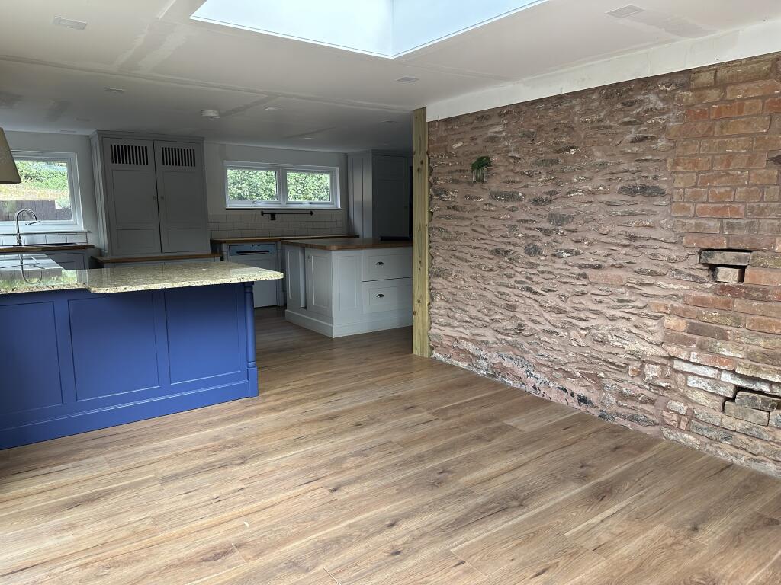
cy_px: 292
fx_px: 541
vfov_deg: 56.8
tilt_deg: -10.0
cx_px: 390
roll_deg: +0.3
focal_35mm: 24
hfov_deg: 71.6
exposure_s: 1/121
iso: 125
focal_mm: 6.86
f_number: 1.78
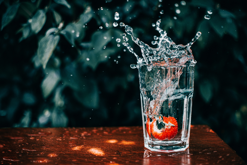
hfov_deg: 37.9
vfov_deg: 25.8
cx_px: 124
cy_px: 82
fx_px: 360
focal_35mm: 52
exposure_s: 1/2500
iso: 100
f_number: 1.8
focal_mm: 35
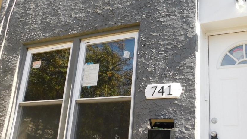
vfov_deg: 27.1
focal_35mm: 44
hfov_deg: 46.1
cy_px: 59
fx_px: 288
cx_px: 152
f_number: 3
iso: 125
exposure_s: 1/500
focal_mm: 4
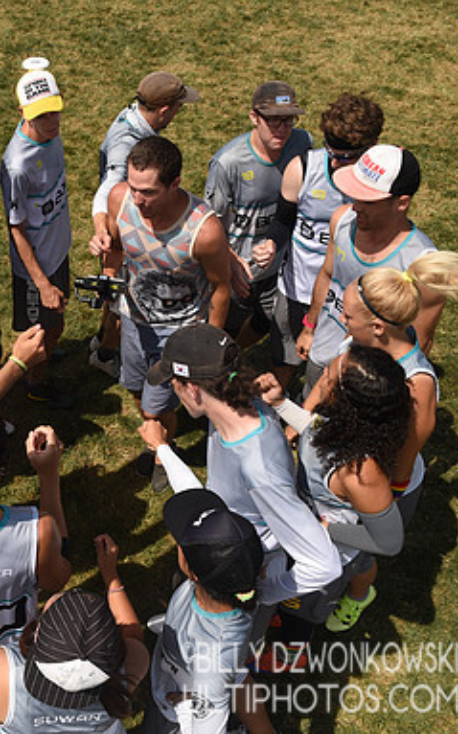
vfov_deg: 52.8
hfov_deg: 32.9
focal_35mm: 37
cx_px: 59
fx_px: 740
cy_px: 367
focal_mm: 24
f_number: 3.5
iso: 100
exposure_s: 1/2000
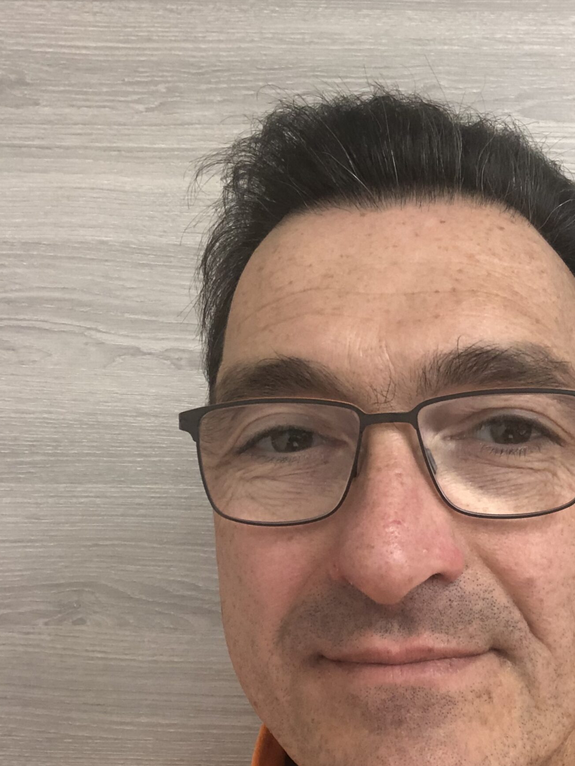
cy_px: 480
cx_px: 409
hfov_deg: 30.5
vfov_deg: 40.1
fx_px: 1040
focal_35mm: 47
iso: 160
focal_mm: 2.87
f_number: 2.2
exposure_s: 1/50
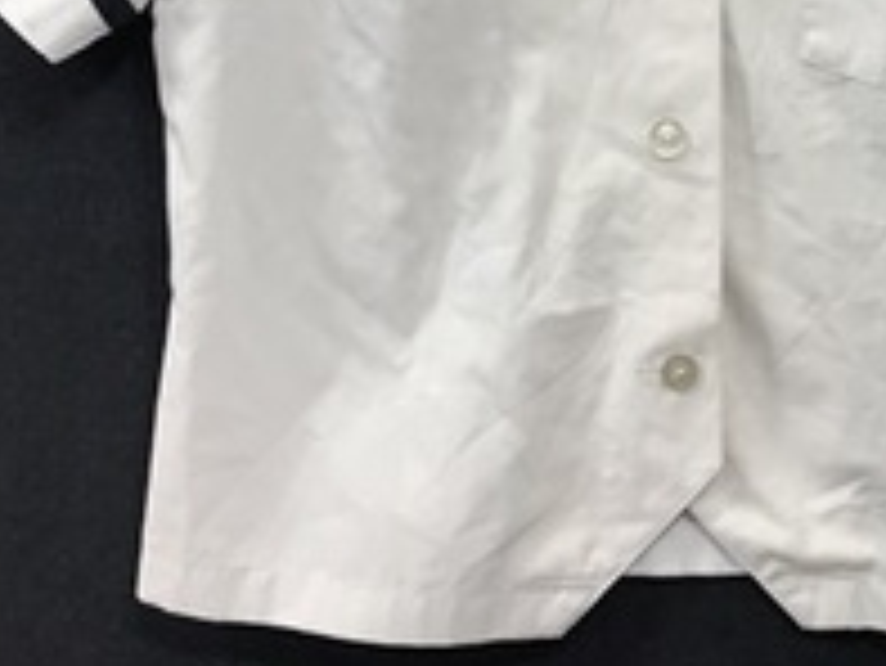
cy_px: -47
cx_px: 675
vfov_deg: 19.9
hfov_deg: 27.0
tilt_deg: -0.1
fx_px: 1818
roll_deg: -0.7
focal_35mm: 71
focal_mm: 3.99
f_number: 1.8
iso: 32
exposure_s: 1/50
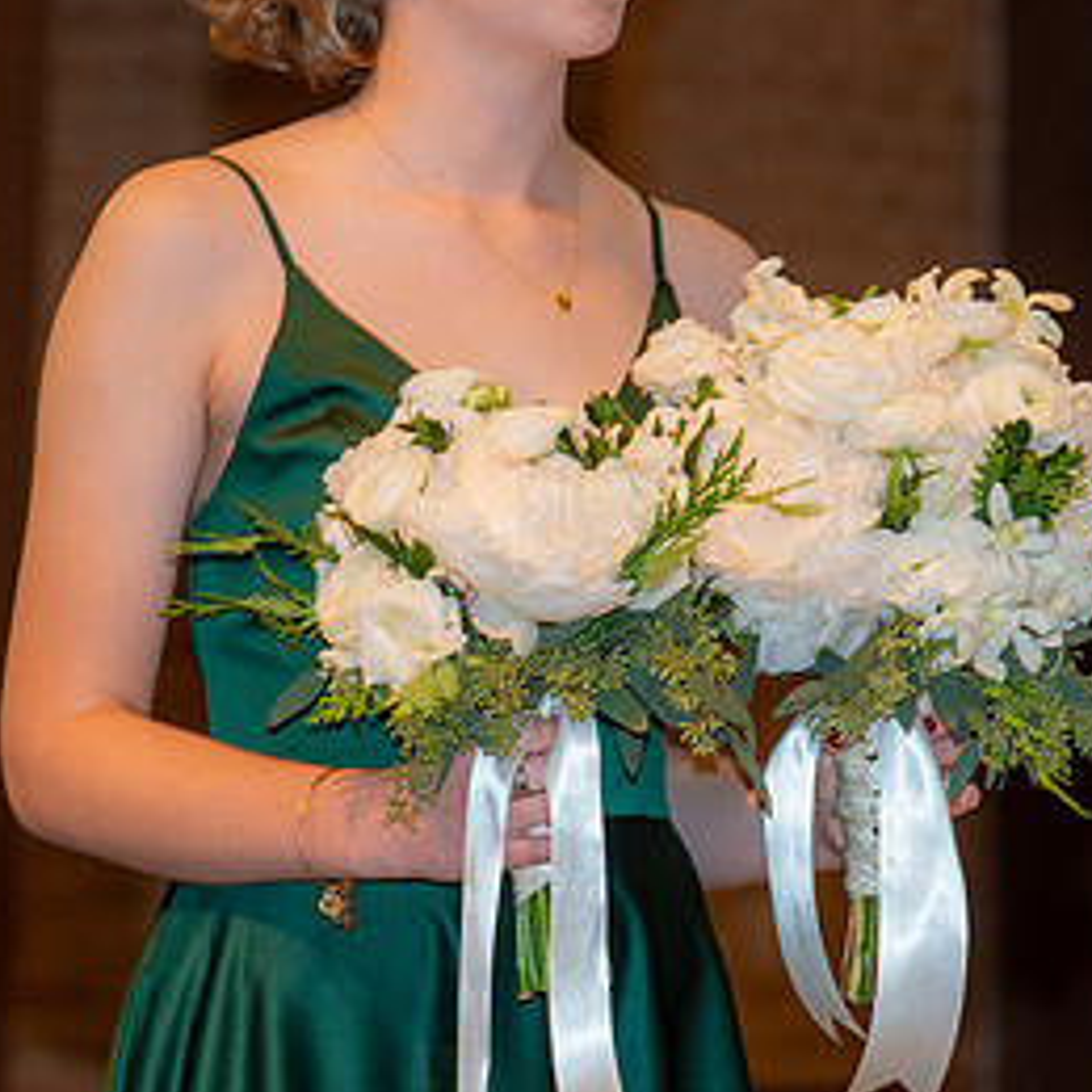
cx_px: 689
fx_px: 13527
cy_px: 391
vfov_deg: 4.6
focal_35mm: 379
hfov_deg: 4.6
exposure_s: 1/100
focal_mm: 200
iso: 1600
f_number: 7.1
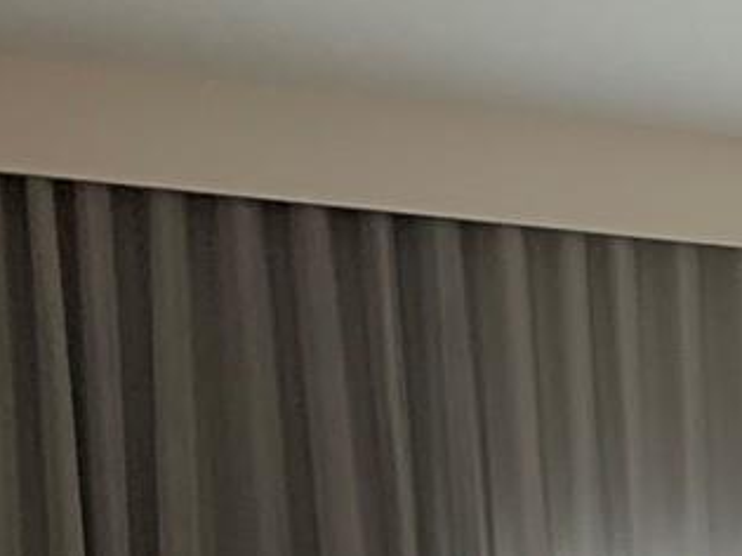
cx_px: 1802
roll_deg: +0.6
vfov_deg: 10.1
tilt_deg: -7.6
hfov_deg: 12.0
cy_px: 1249
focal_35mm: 132
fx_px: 2828
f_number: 1.8
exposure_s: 1/60
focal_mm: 4.25
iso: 64
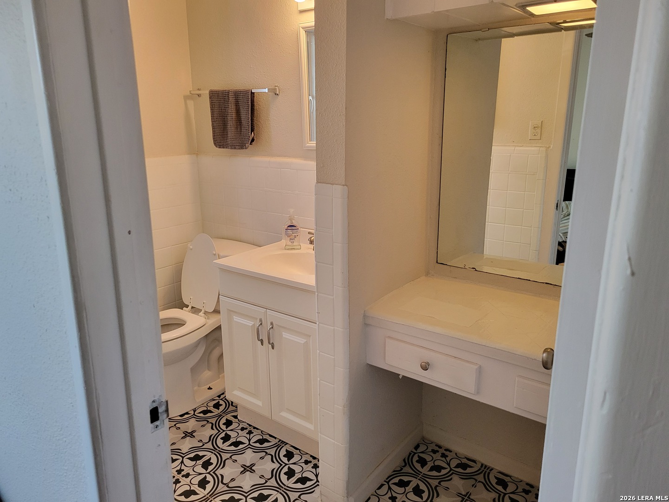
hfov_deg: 67.3
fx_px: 502
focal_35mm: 26
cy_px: 251
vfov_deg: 53.1
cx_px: 334
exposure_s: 1/120
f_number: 1.8
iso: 320
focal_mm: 5.4
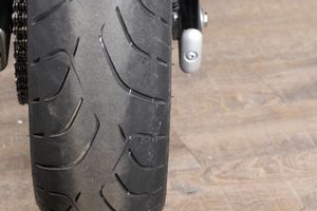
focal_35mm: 128
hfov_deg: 16.0
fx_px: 1127
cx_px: 99
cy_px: 61
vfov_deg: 10.7
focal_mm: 60
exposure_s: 1/100
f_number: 7.1
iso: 5000
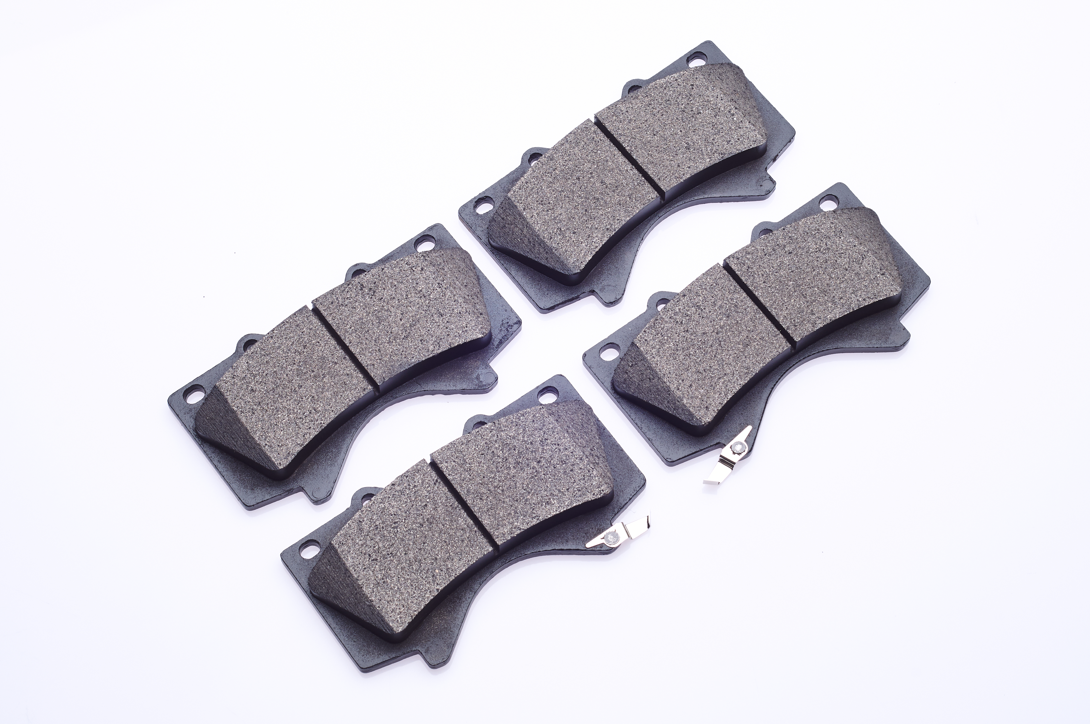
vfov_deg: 18.1
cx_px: 545
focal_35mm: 75
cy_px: 362
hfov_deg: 27.0
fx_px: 2268
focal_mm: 50
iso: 200
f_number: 11
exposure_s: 1/100
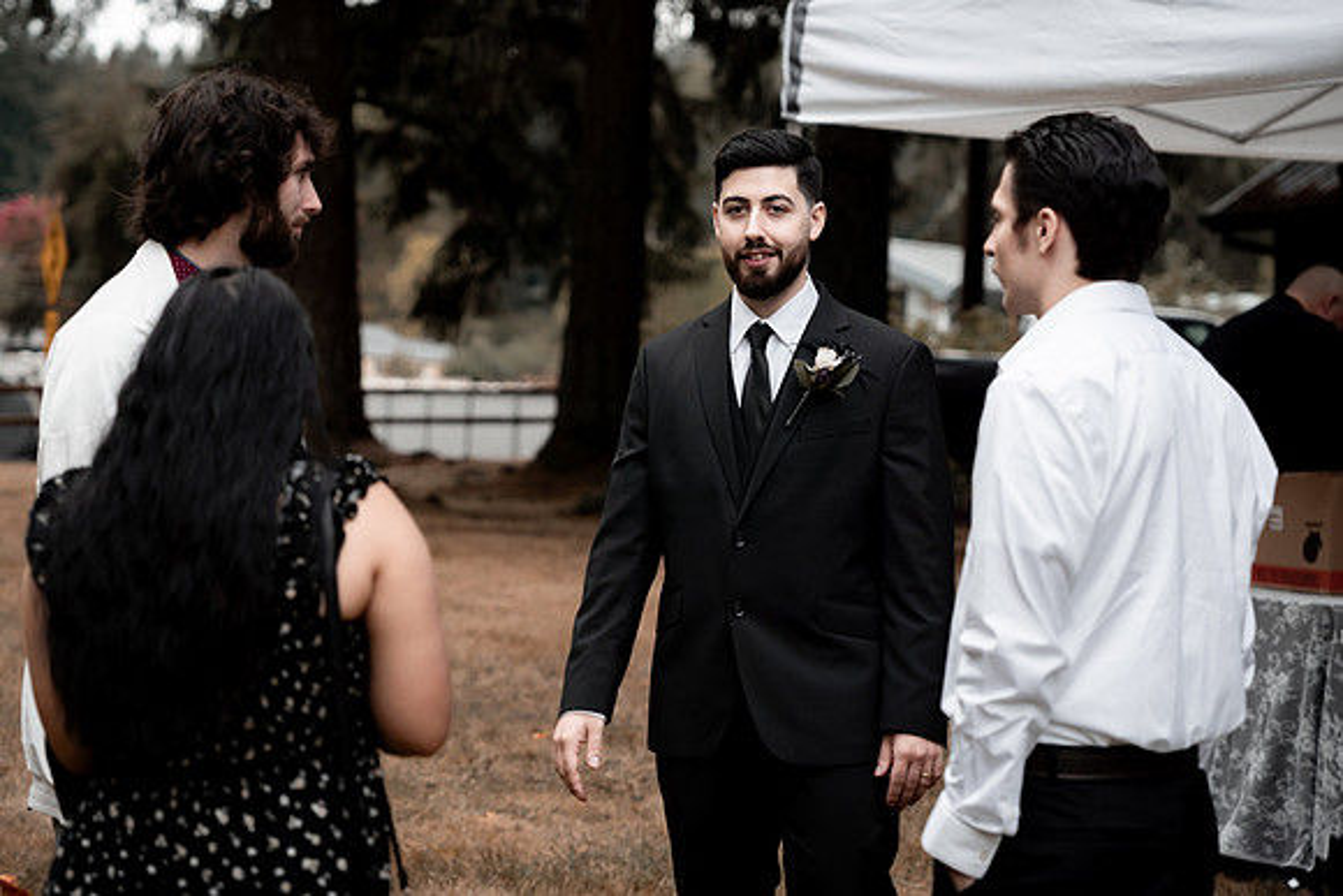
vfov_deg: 14.6
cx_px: 684
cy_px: 341
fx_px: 3498
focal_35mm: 94
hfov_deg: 21.7
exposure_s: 1/1000
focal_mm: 67
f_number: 2.8
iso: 200
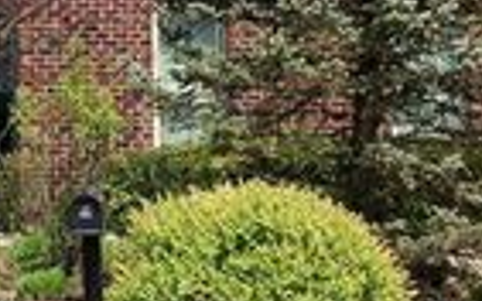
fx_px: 2377
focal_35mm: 181
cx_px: -68
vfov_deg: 7.1
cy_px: -152
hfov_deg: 11.4
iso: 64
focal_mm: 8.7
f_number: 3.8
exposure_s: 1/500
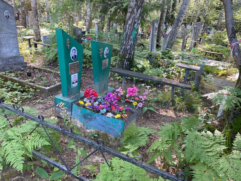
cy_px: 90
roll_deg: -6.5
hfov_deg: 67.3
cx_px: 120
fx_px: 181
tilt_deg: -21.0
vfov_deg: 53.1
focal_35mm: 26
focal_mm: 4.25
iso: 125
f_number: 1.8
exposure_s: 1/121
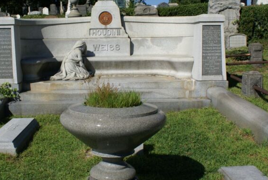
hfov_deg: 40.1
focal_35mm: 49
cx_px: 110
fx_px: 365
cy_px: 75
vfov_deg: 27.6
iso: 100
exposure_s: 1/200
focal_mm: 24
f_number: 13
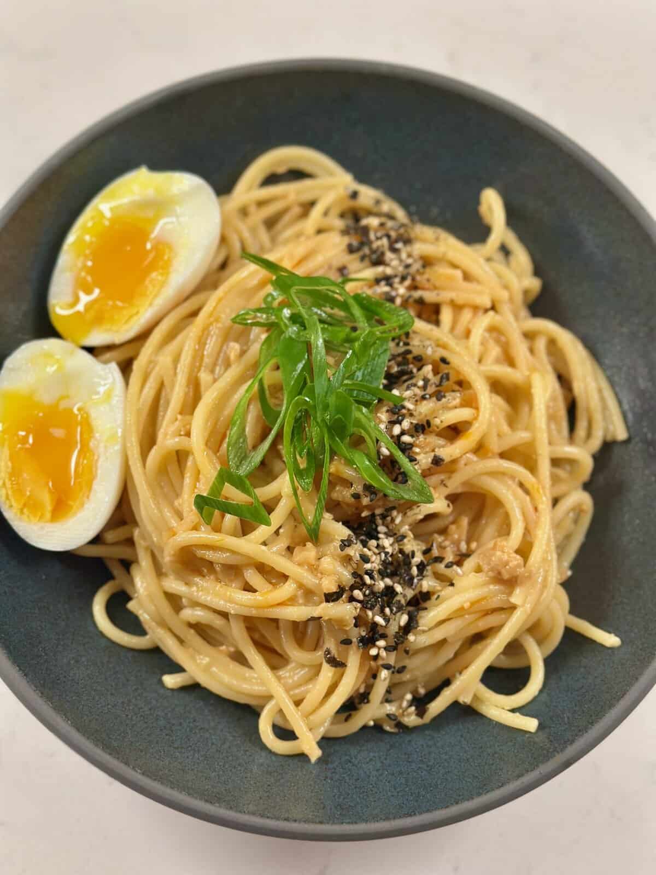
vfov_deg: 39.7
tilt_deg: -71.5
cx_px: 328
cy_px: 438
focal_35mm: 48
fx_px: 1213
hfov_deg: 30.3
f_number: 1.78
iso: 125
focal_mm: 6.86
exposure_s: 1/60
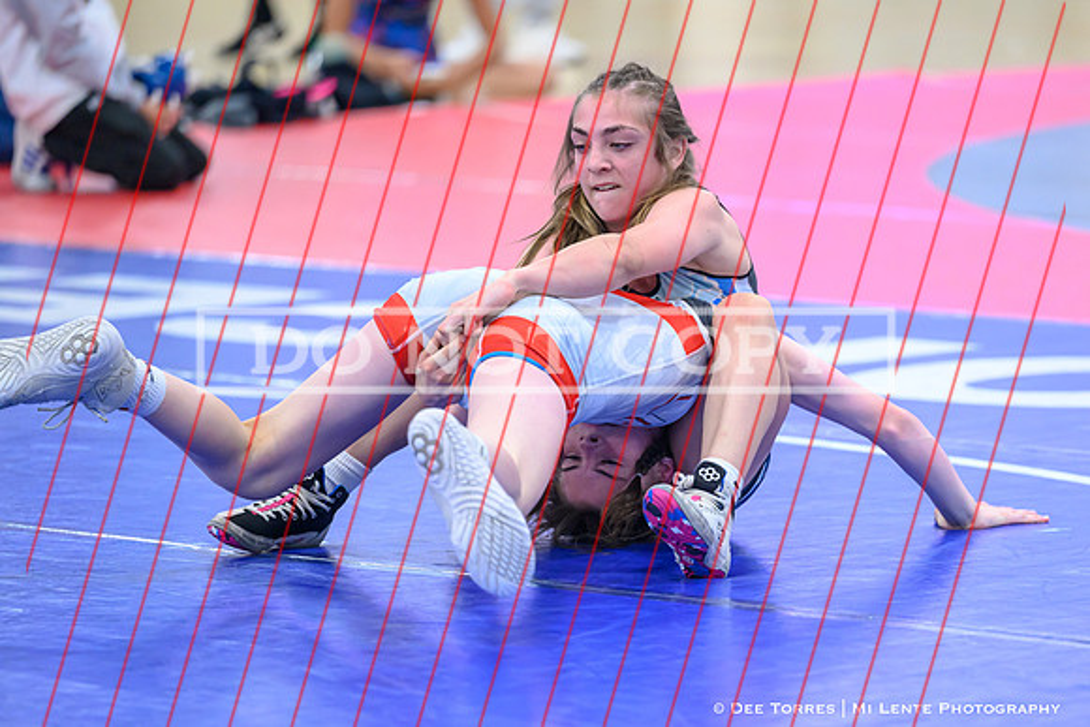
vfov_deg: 5.3
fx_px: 7865
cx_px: 679
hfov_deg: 7.9
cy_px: 408
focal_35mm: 260
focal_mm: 195
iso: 2800
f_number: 2.8
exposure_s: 1/800
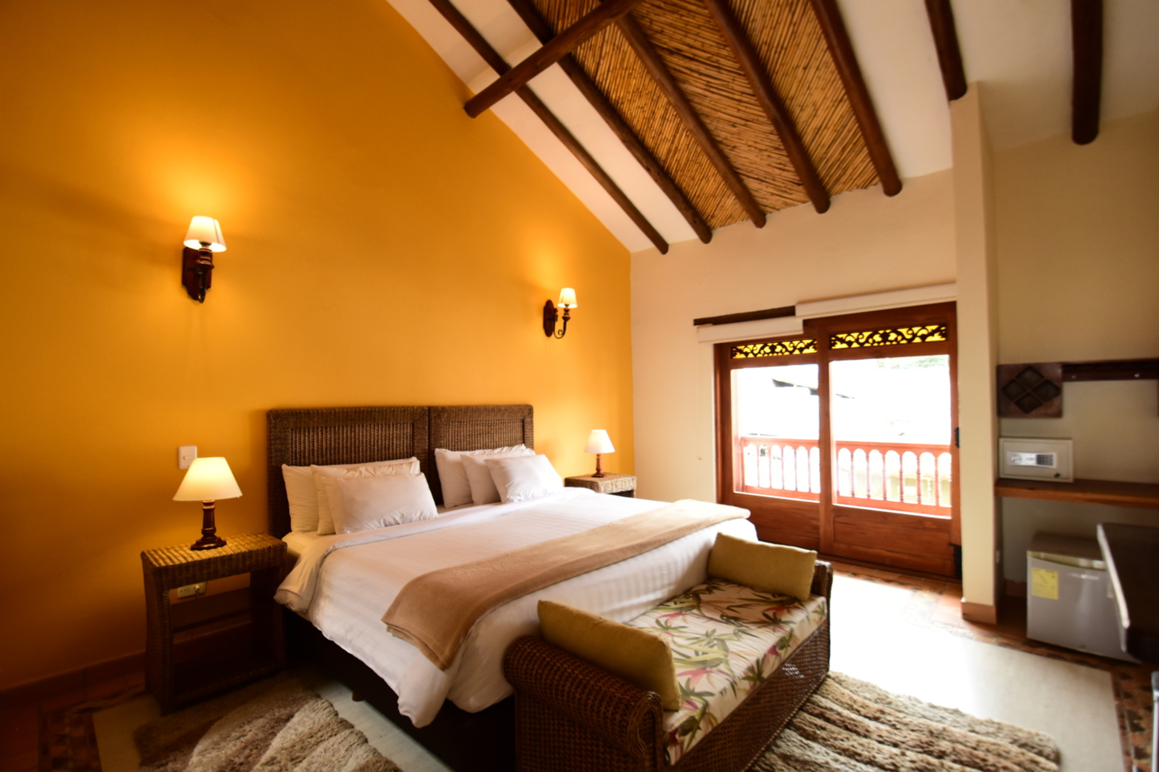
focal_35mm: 15
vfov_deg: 77.3
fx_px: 483
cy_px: 386
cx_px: 580
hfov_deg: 100.4
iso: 500
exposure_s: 1/60
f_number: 4
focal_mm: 10
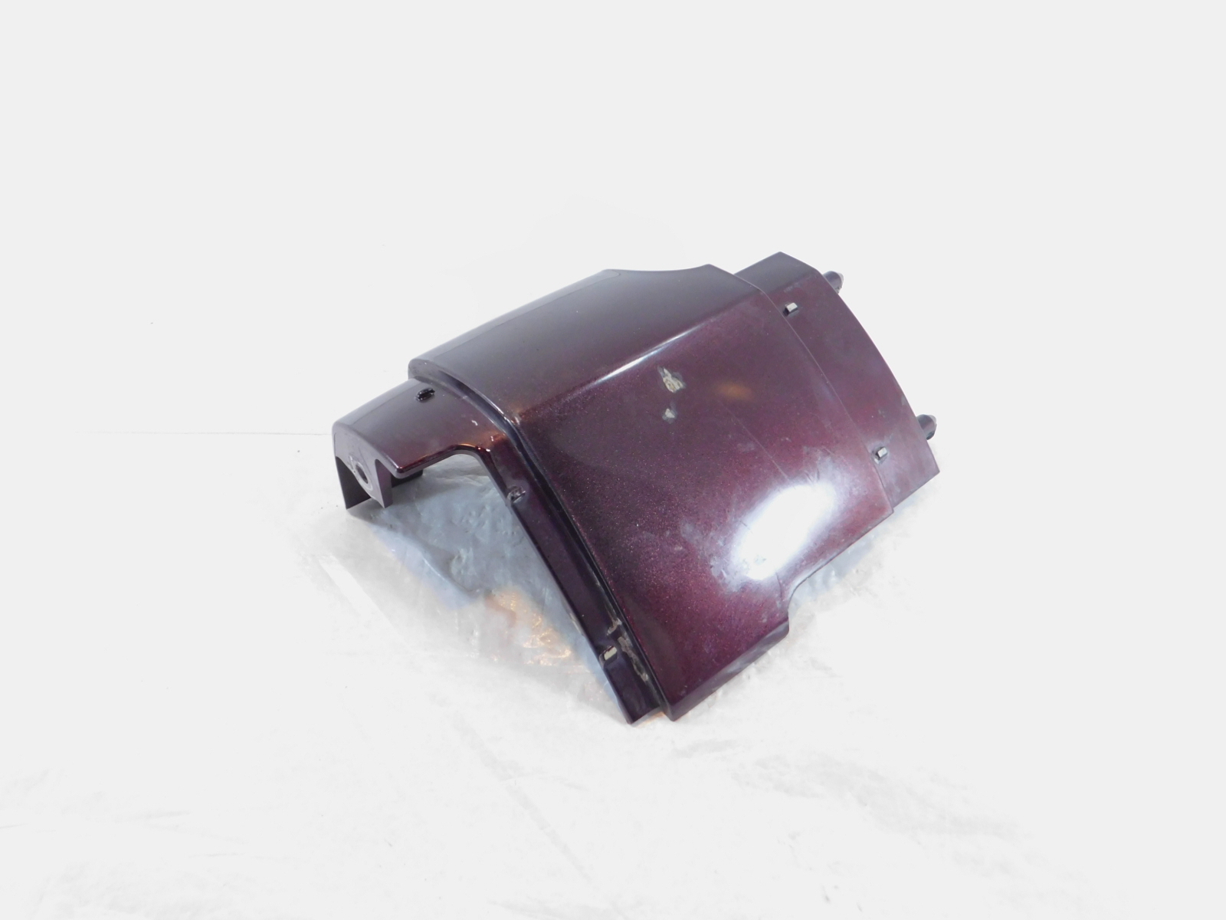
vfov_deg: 58.9
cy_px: 460
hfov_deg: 73.9
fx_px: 815
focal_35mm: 23
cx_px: 613
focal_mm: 4
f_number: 3
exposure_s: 1/30
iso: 320
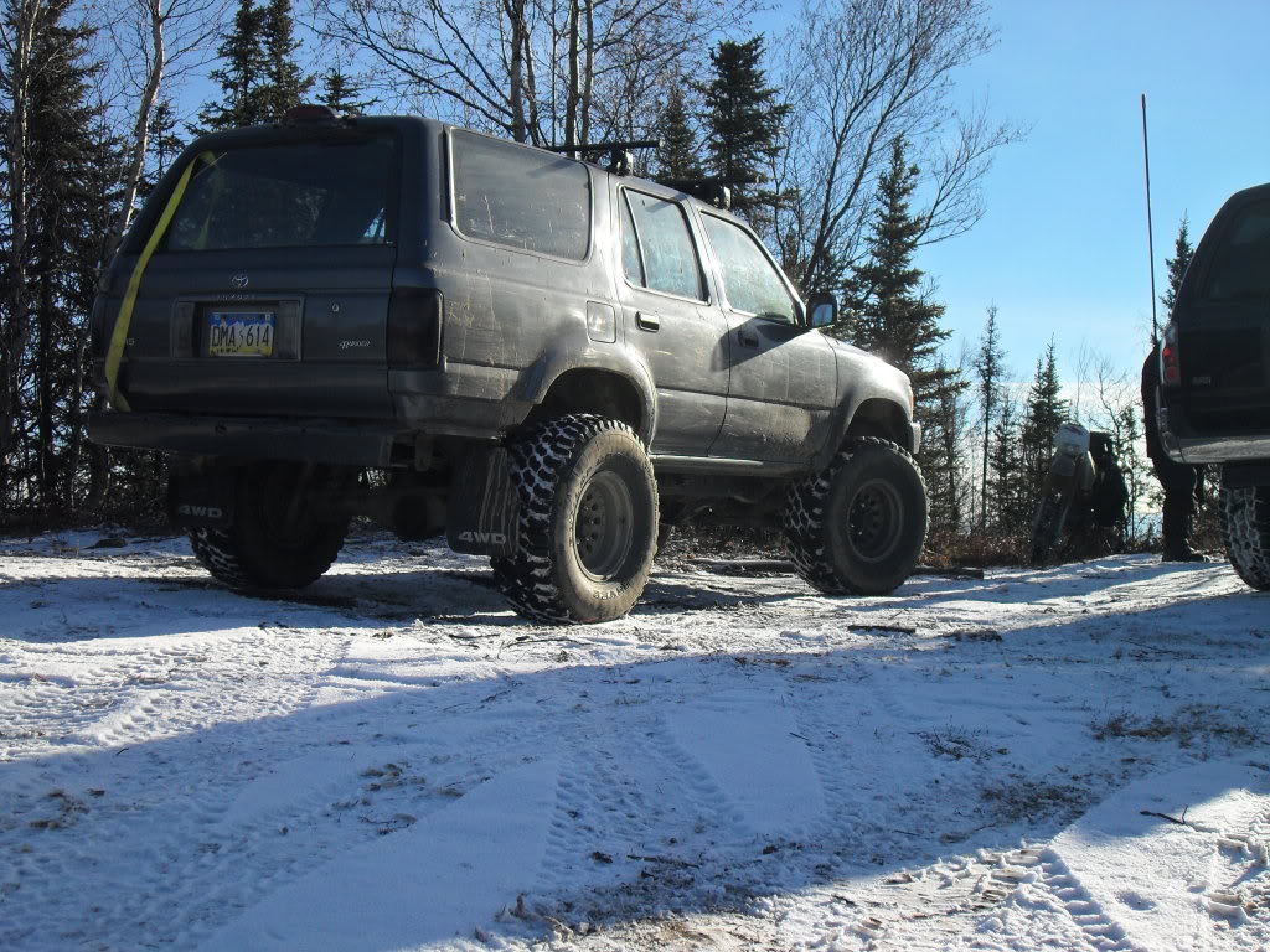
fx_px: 1834
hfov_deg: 38.2
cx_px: 635
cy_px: 476
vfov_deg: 29.1
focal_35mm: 50
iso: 100
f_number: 11.1
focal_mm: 8.8
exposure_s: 1/180
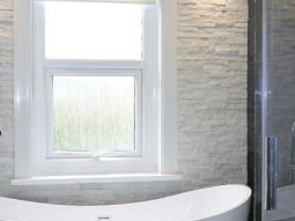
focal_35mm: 64
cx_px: 146
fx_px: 545
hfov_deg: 30.3
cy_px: 119
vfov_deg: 22.9
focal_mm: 14
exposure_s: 1/160
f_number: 2.8
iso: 160
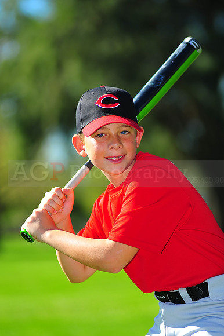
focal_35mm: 180
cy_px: 168
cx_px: 112
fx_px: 1682
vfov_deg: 11.4
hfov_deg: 7.6
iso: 200
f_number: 3.5
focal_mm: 180
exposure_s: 1/1250
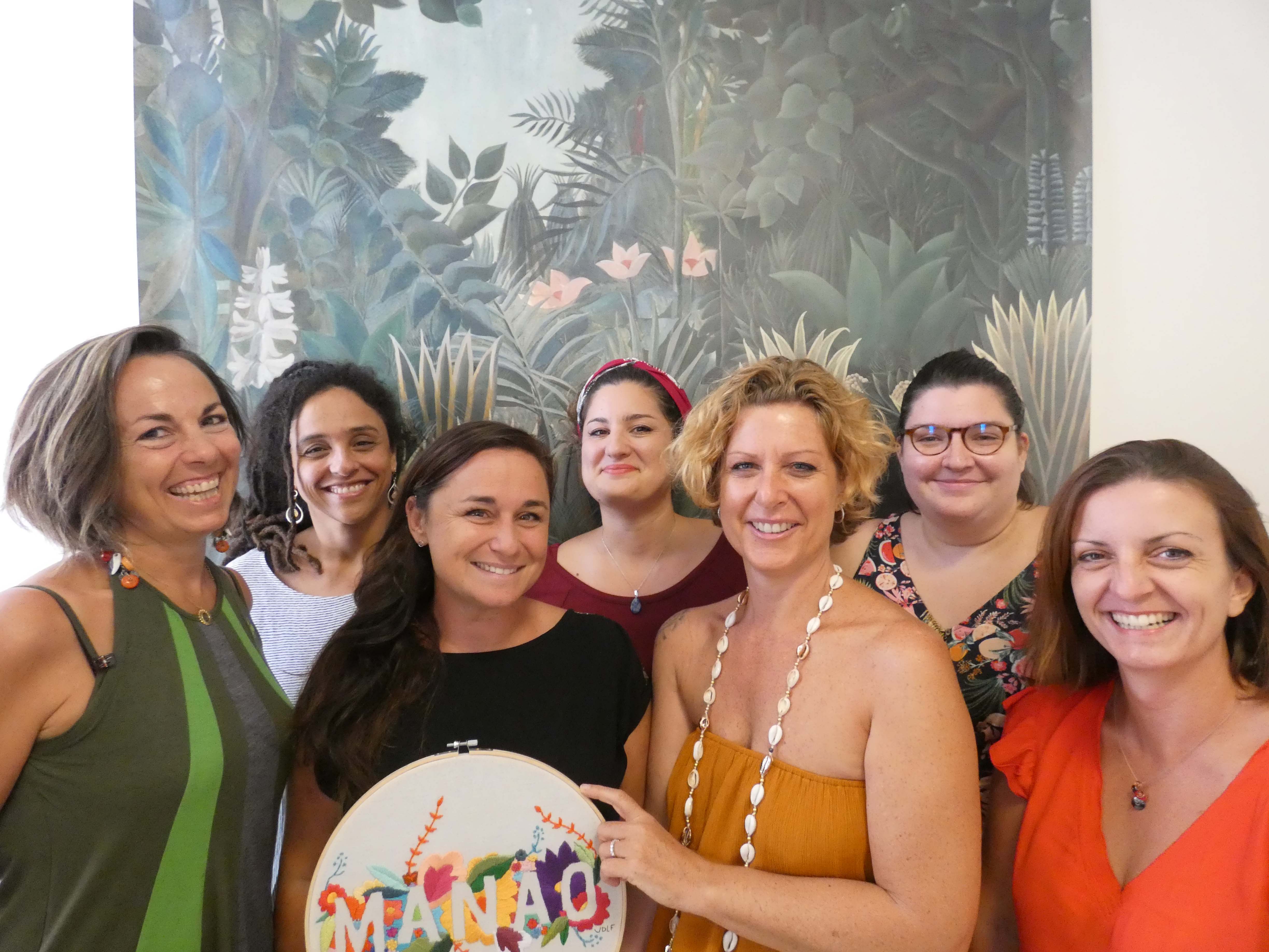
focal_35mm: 20
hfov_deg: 81.7
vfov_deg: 66.0
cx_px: 634
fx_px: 733
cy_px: 476
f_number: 2.8
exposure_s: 1/60
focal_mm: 3.6
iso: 640
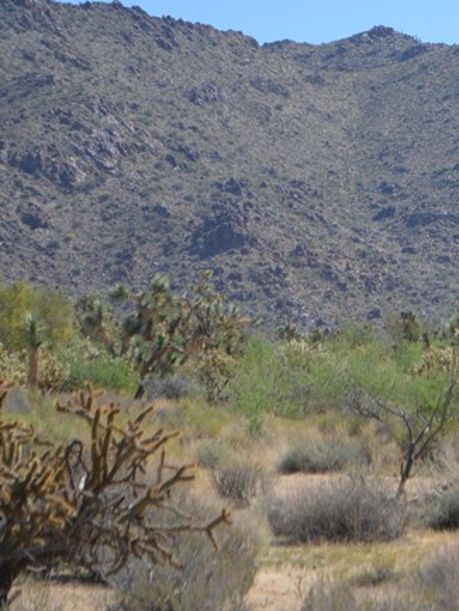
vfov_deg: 10.0
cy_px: 160
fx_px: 3501
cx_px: 601
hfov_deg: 7.4
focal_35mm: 198
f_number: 6.3
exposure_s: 1/1600
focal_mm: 55
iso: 400
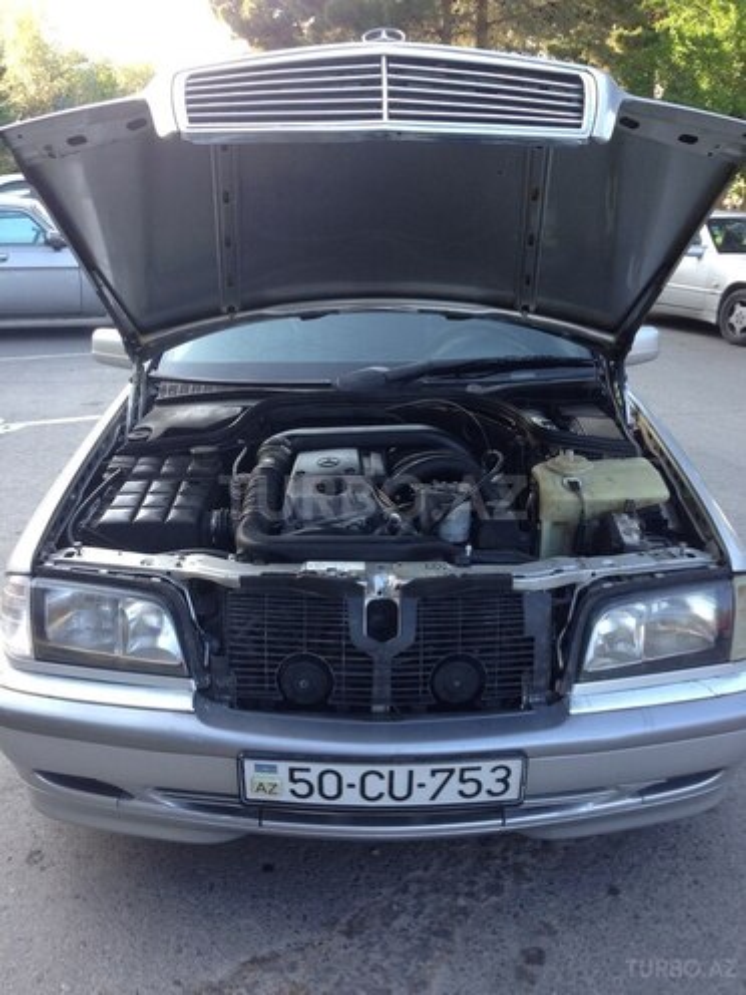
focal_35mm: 33
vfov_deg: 55.4
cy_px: 498
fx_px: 948
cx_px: 373
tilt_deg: -16.2
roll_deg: +0.7
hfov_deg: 42.9
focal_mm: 4.12
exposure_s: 1/125
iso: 50
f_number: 2.4
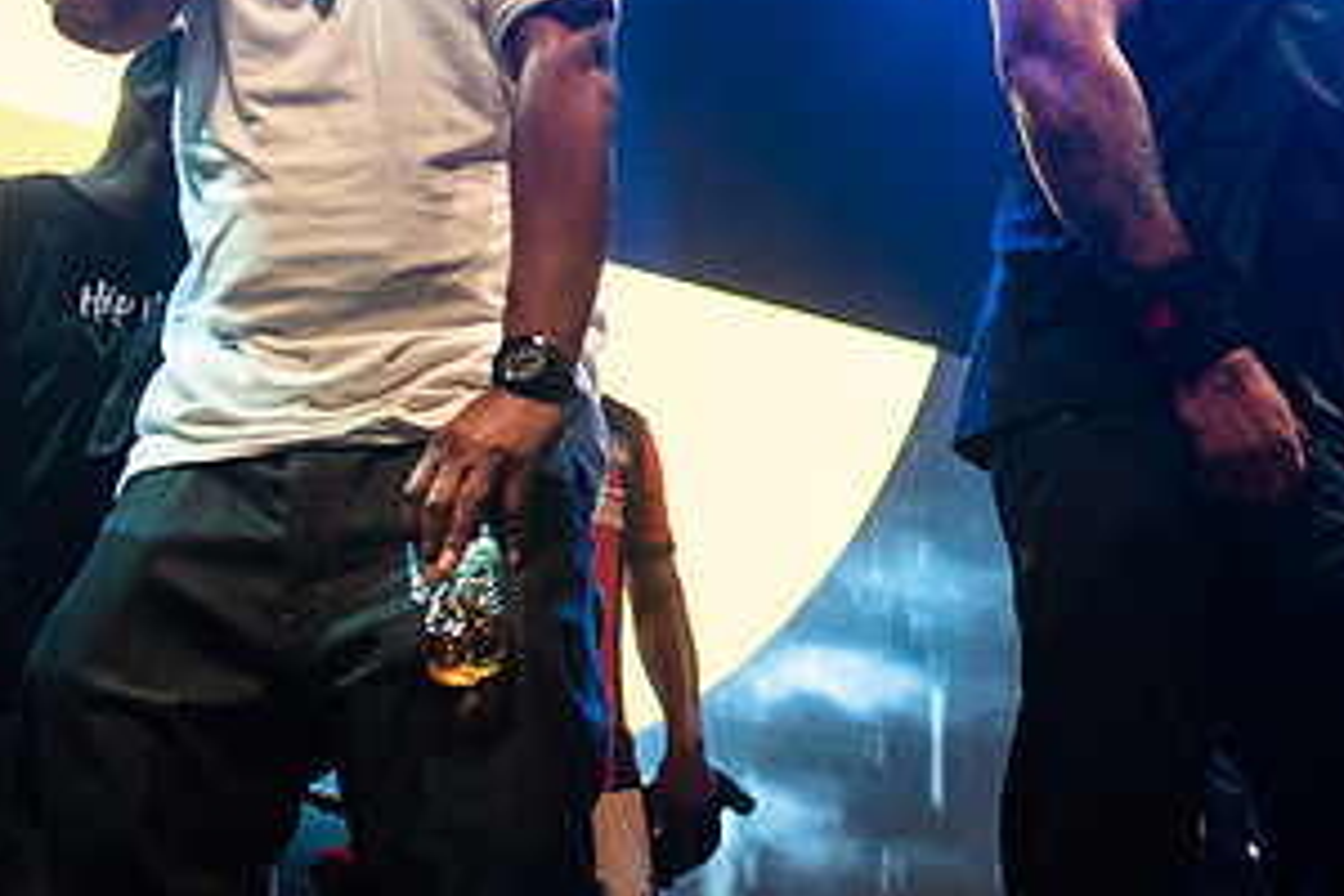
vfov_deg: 17.8
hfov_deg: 25.9
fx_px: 2837
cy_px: 194
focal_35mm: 76
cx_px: 1182
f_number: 3.5
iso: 2000
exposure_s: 1/200
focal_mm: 35
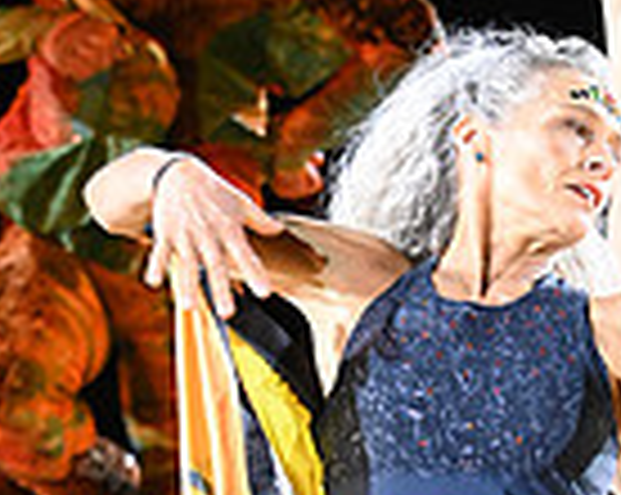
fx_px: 13398
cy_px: 680
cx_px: 727
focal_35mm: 730
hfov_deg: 2.7
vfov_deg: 2.1
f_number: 5
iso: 3200
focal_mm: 185
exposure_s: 1/320
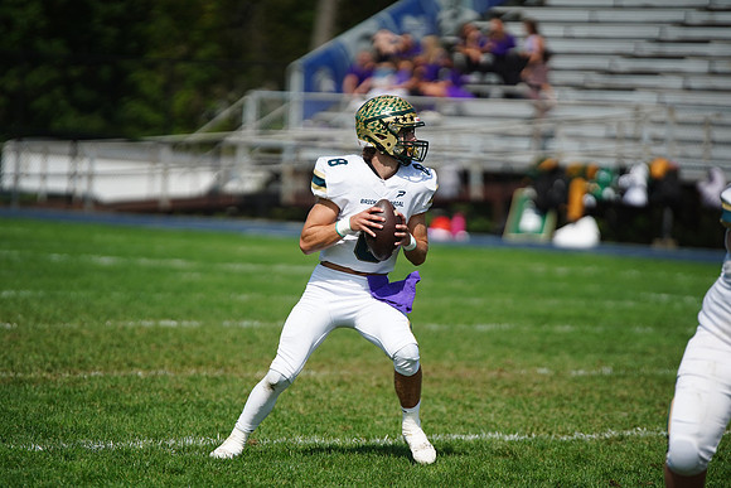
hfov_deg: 6.9
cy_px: 244
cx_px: 366
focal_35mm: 300
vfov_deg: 4.6
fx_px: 6093
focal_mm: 300
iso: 400
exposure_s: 1/8000
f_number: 2.8
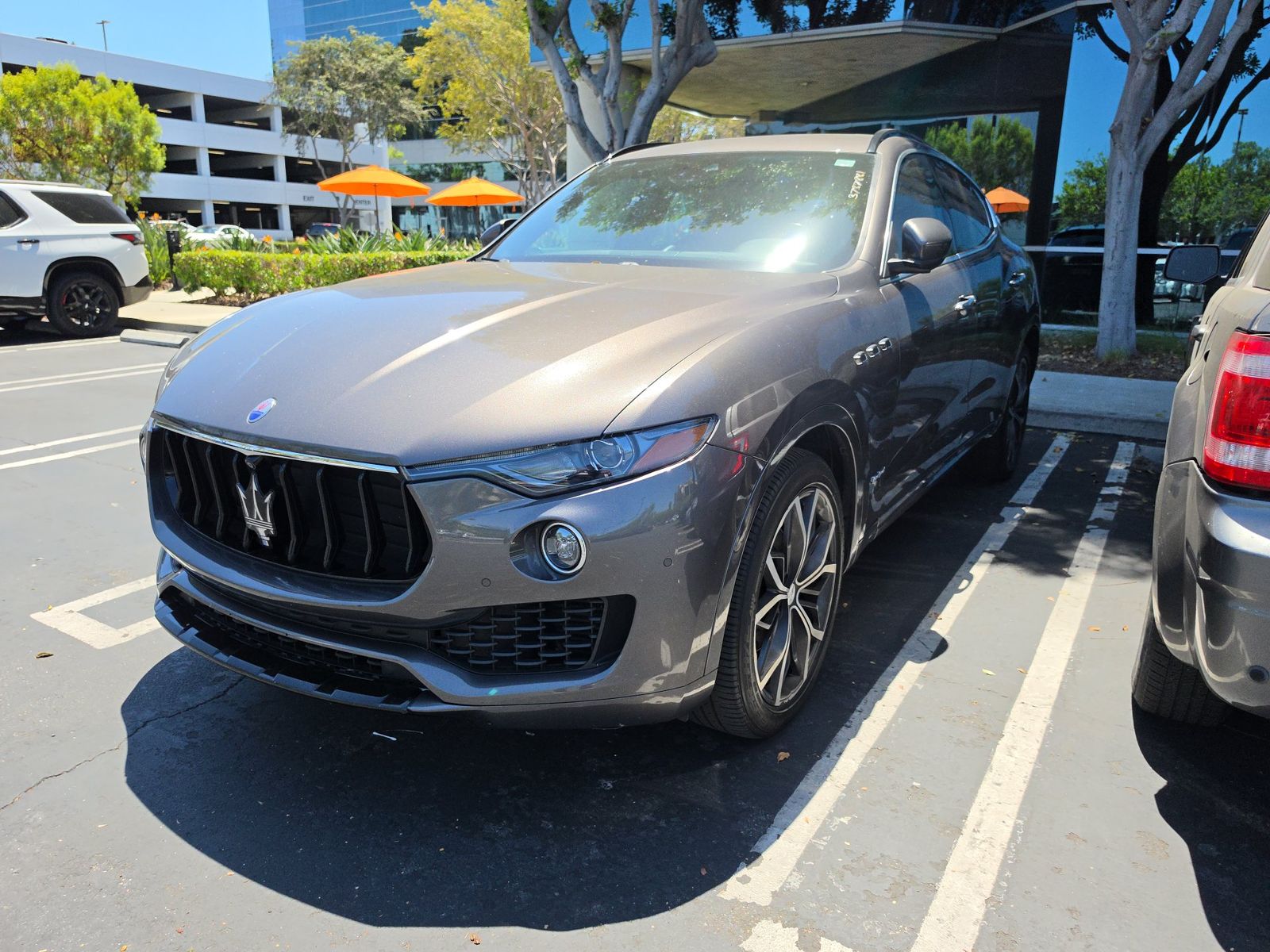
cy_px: 476
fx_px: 844
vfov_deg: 58.9
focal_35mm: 23
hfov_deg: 73.9
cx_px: 635
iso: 64
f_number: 1.4
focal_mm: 6.5
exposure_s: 1/5151
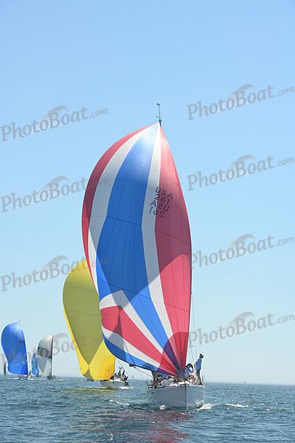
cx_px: 148
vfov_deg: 25.4
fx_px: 983
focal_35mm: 80
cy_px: 222
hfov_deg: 17.1
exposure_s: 1/1000
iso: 320
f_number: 9
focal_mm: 80
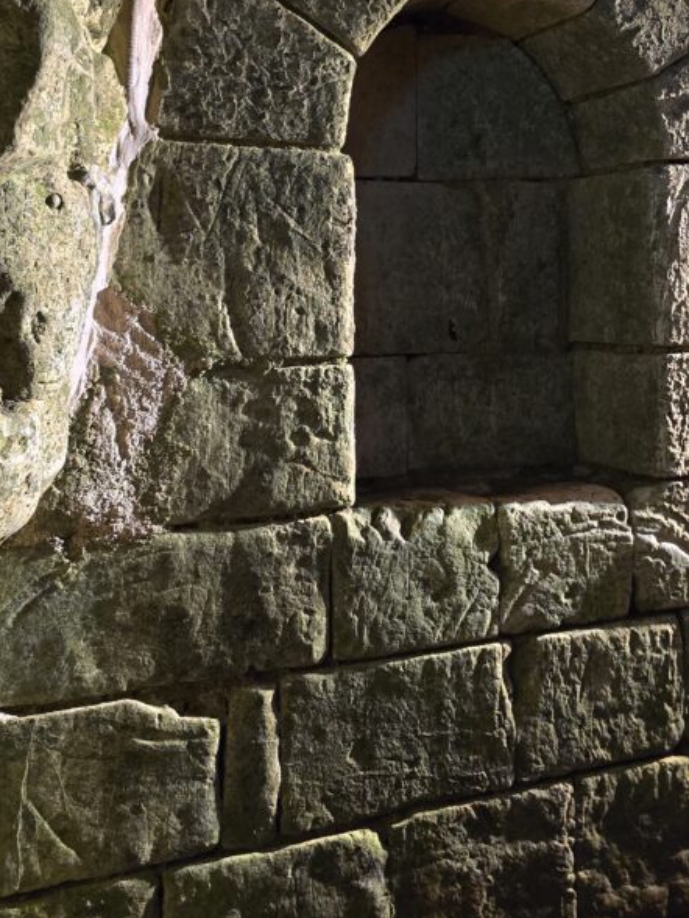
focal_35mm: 40
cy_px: 316
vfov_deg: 46.2
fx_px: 1061
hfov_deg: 36.0
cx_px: 337
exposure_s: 1/100
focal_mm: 6.3
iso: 1600
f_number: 1.7
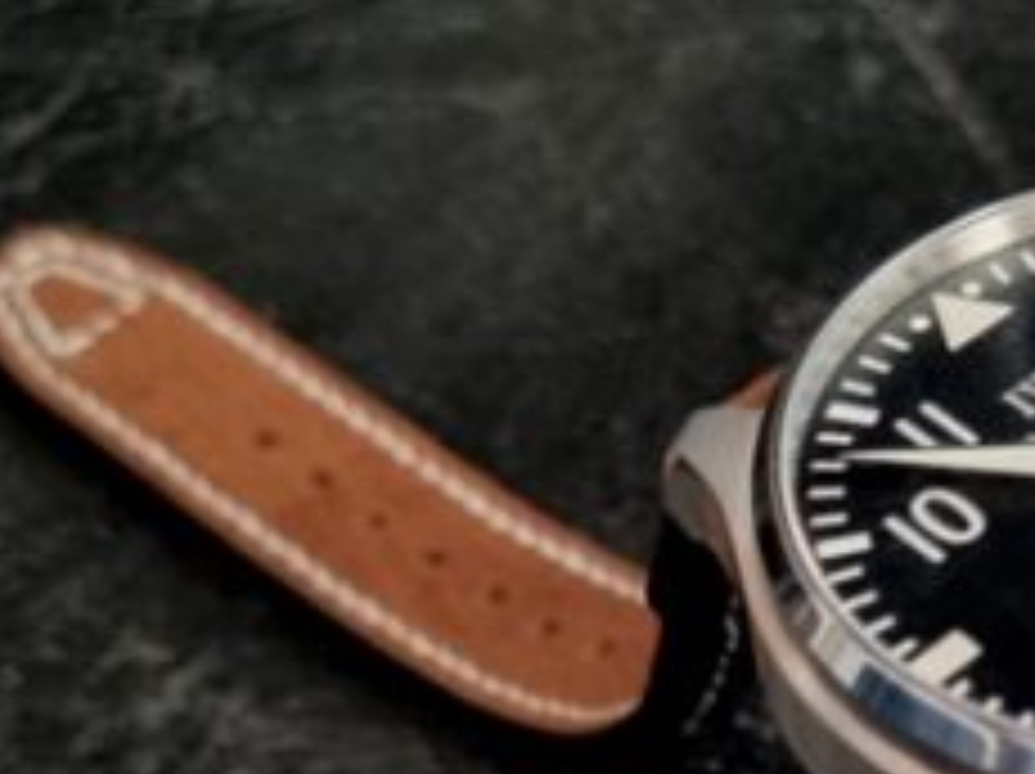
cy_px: 986
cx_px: 1184
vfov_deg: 16.1
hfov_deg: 21.2
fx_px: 2599
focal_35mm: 87
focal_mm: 5.4
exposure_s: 1/25
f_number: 1.8
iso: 800
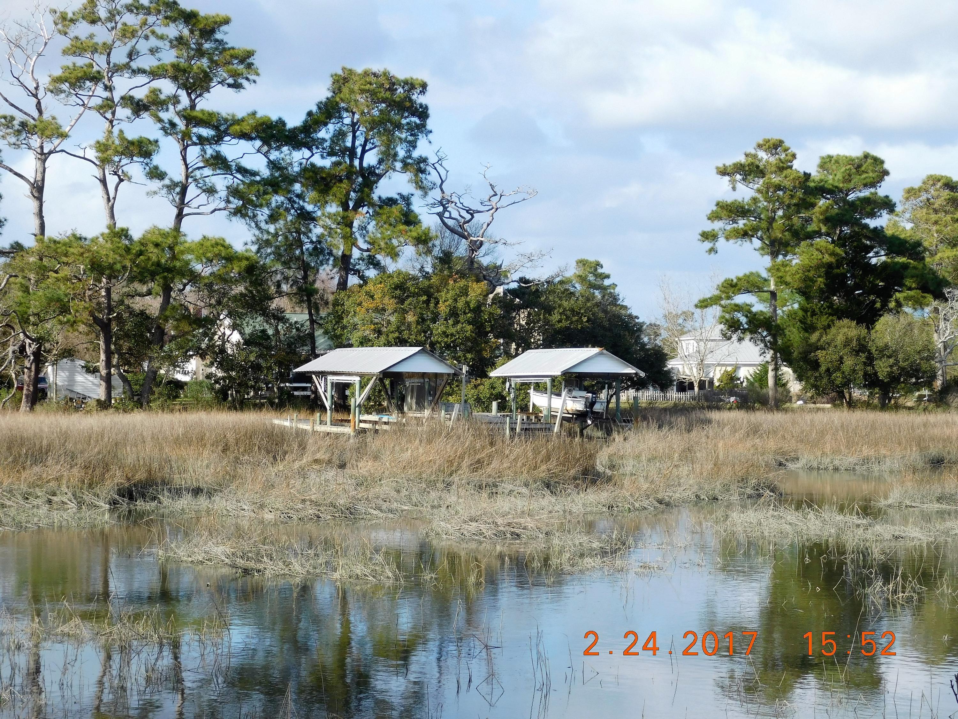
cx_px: 479
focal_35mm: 80
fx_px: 2214
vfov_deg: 18.4
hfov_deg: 24.4
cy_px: 360
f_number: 4.4
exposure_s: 1/400
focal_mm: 14.2
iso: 125
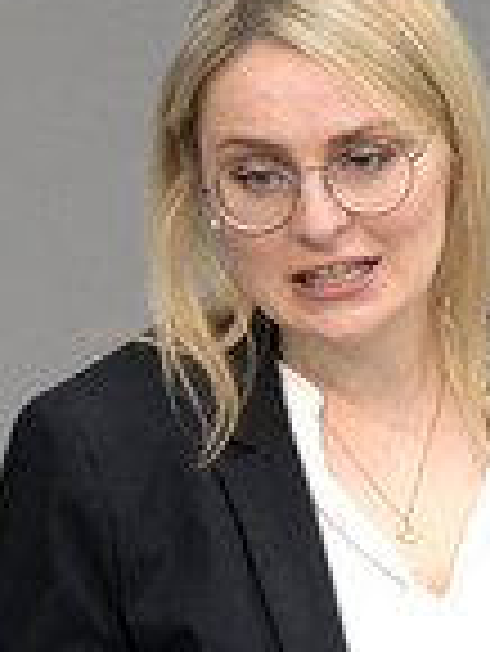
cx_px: 330
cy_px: 571
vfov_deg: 1.6
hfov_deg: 1.2
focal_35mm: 1228
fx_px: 23143
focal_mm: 410
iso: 10000
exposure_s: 1/500
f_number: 5.6
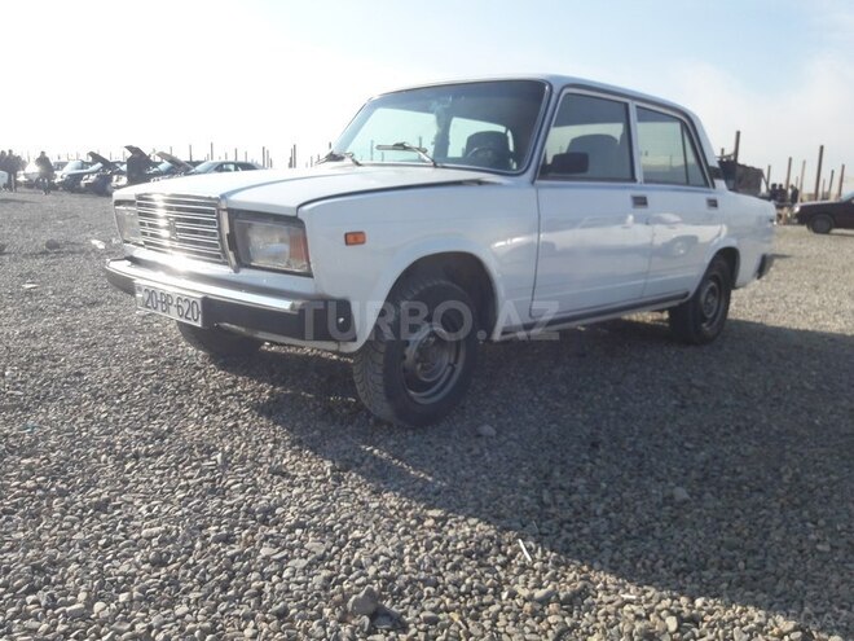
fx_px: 691
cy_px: 320
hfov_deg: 63.4
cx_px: 427
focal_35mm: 28
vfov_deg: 49.7
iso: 40
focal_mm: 3.7
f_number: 1.9
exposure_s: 1/1024
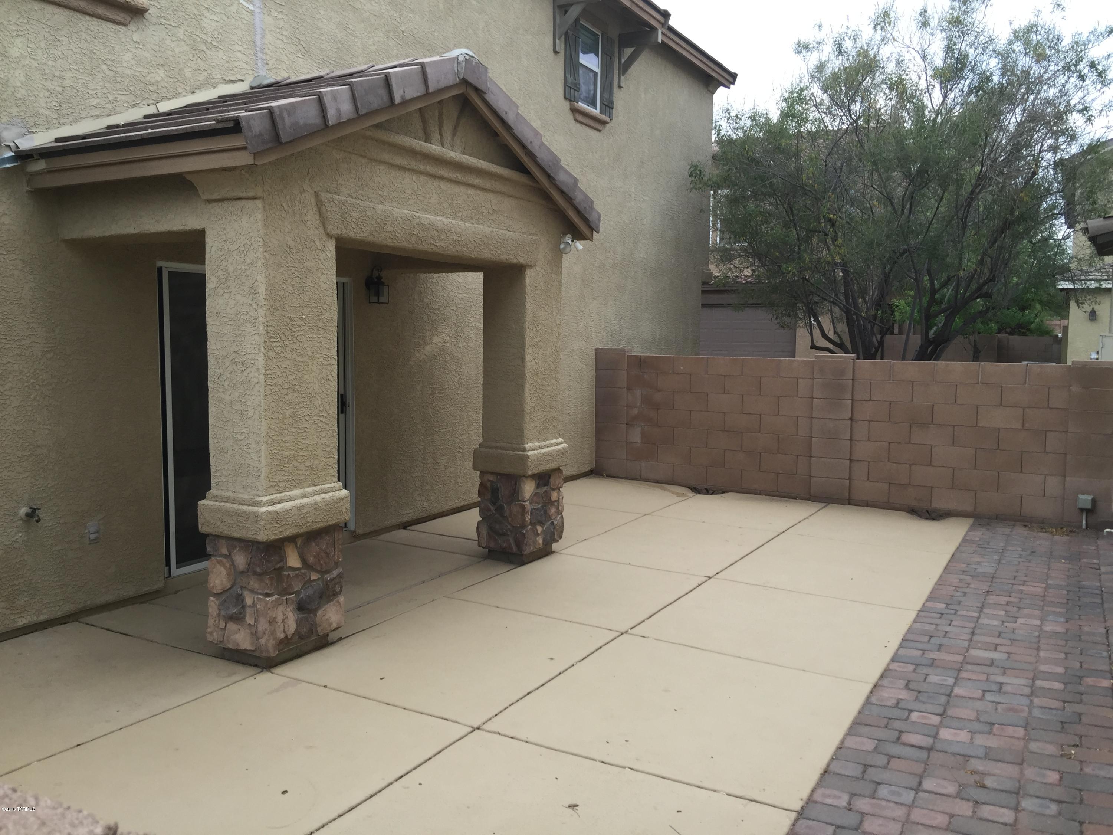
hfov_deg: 61.7
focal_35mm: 29
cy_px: 418
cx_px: 556
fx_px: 932
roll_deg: +0.1
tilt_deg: -5.3
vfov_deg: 48.2
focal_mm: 4.15
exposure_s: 1/201
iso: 32
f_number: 2.2
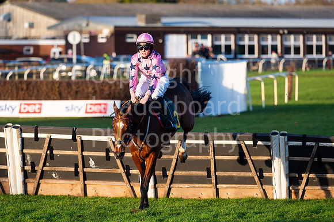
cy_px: 99
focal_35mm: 233
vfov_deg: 5.9
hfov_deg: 8.8
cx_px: 176
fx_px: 2161
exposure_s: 1/4000
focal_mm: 200
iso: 800
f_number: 3.5
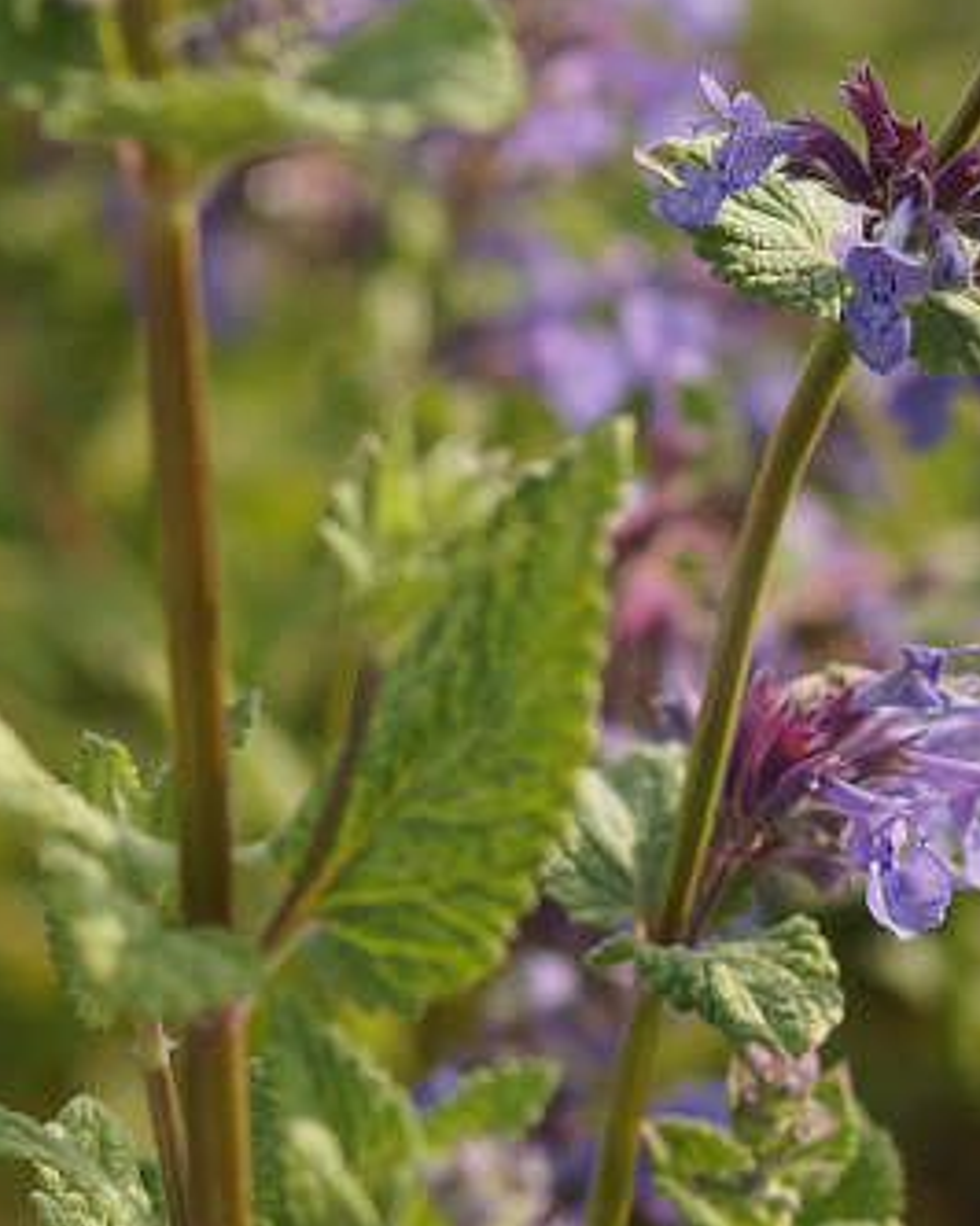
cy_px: 758
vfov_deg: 3.8
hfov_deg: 3.0
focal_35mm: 508
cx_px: 1164
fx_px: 18435
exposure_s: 1/400
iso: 100
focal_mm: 100
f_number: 4
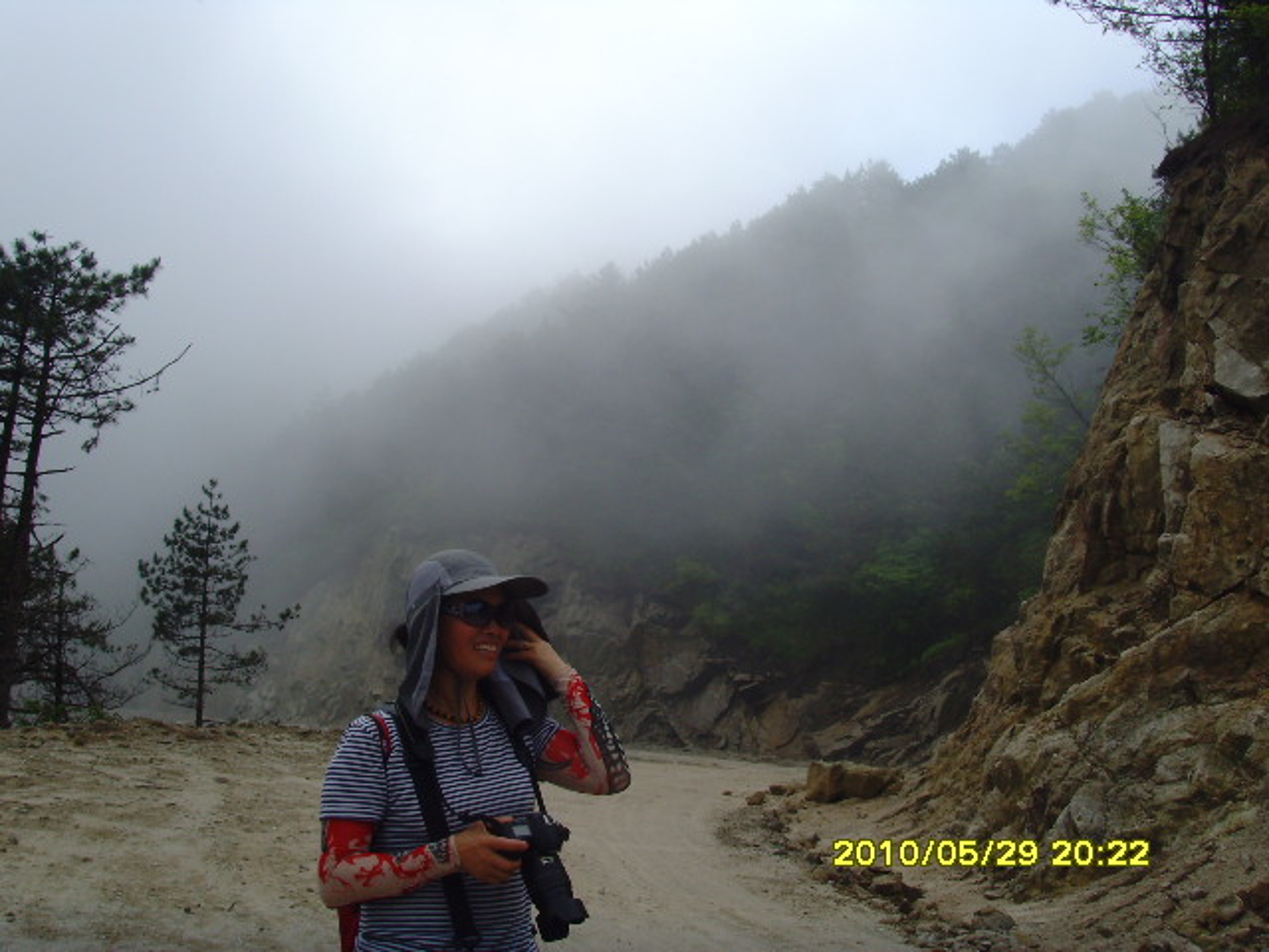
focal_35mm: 39
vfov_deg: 36.8
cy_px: 476
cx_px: 634
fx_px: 1430
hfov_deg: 47.9
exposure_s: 1/250
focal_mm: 6.6
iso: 80
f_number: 6.3
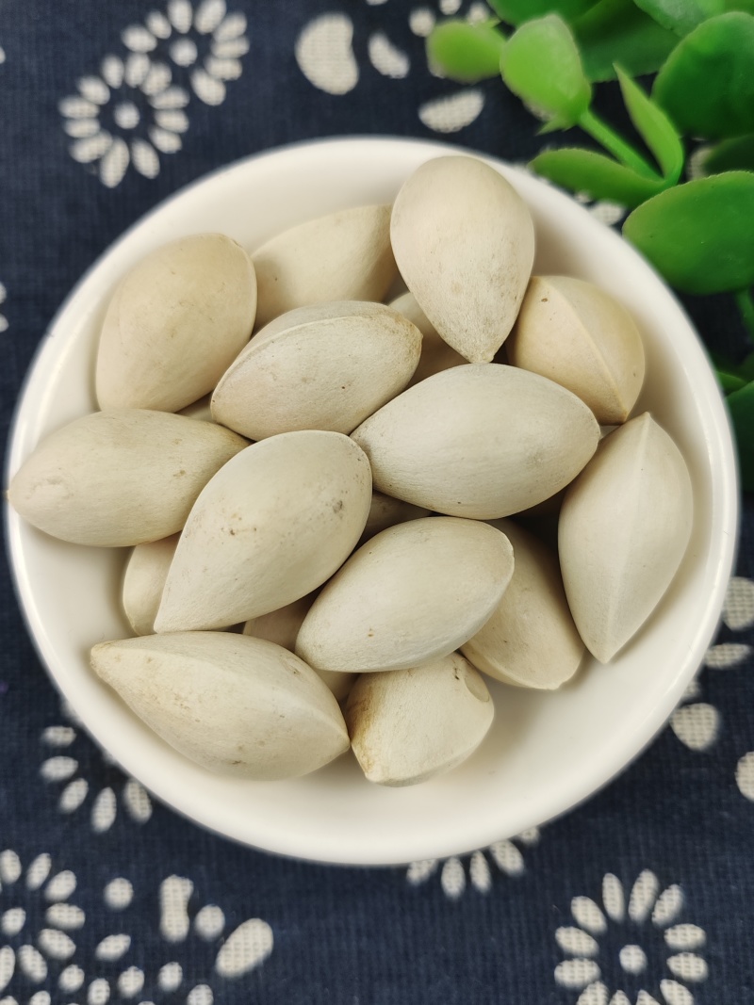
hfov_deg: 44.2
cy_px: 502
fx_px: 930
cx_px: 377
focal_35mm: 32
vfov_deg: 56.8
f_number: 1.8
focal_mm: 6.14
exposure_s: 1/100
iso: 400
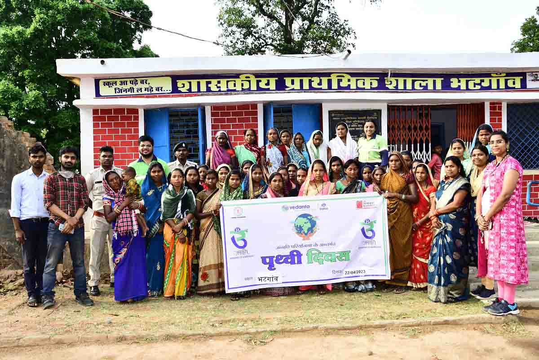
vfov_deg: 40.0
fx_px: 494
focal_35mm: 33
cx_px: 270
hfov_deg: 57.2
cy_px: 180
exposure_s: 1/125
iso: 320
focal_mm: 22
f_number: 9
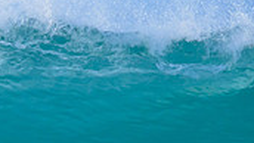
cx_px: -131
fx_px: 19672
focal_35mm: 2919
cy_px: 170
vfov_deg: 0.4
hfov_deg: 0.7
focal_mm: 800
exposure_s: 1/2000
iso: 2800
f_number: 11
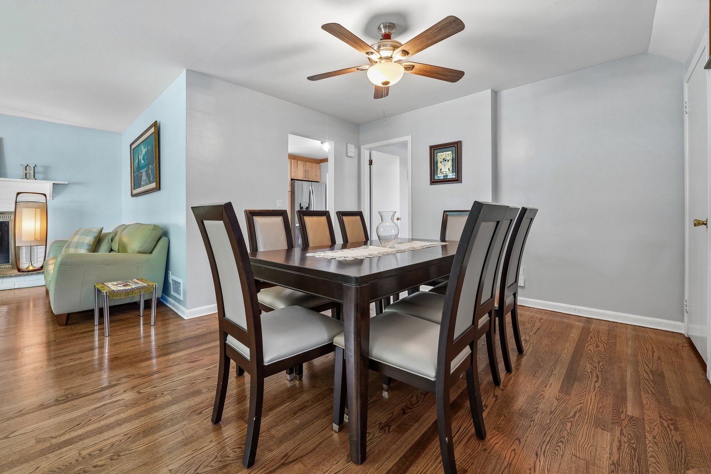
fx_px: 276
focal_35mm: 14
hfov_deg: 104.2
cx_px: 341
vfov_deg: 81.0
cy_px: 217
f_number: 9
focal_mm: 12
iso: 200
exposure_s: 1/3.33
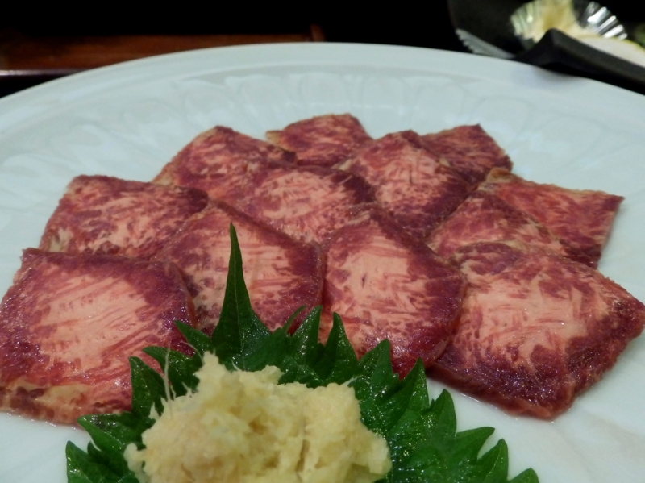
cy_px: 242
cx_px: 322
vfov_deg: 61.0
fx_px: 410
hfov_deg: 76.4
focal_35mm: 22
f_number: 3.4
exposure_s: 1/30
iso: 640
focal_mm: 4
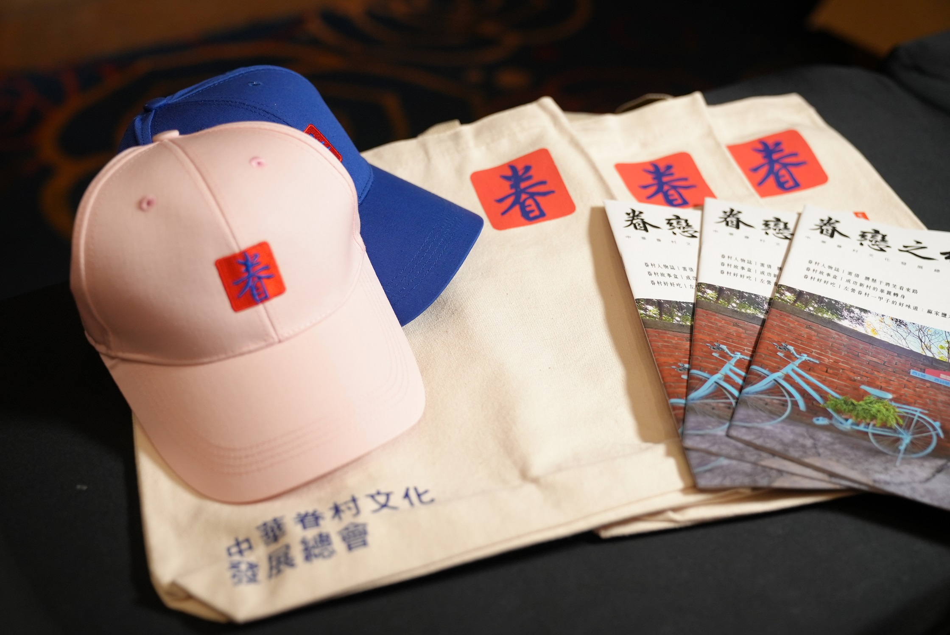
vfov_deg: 32.7
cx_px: 475
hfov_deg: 47.4
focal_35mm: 41
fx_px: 1082
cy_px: 318
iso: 1600
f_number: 2.8
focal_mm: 41
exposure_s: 1/250
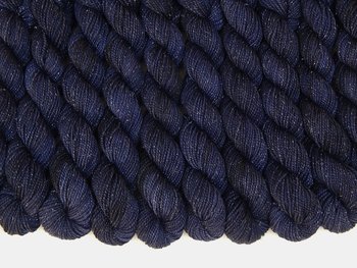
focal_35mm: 61
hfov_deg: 31.7
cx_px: 178
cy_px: 134
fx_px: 630
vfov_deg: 24.1
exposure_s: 1/8
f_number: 4
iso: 125
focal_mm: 10.9
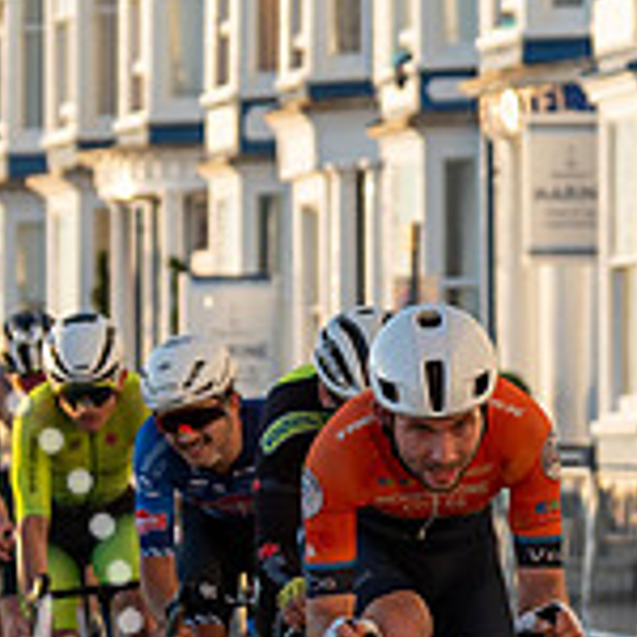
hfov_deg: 5.4
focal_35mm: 323
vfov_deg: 5.4
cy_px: 721
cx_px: 351
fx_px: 6725
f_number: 3.5
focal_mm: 70
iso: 200
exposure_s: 1/1000
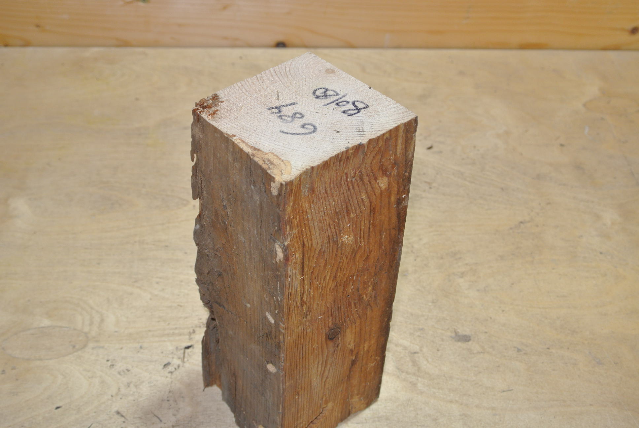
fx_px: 906
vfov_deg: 26.6
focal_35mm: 51
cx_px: 320
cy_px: 214
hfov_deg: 38.8
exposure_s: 1/60
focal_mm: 18.9
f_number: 4.8
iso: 220
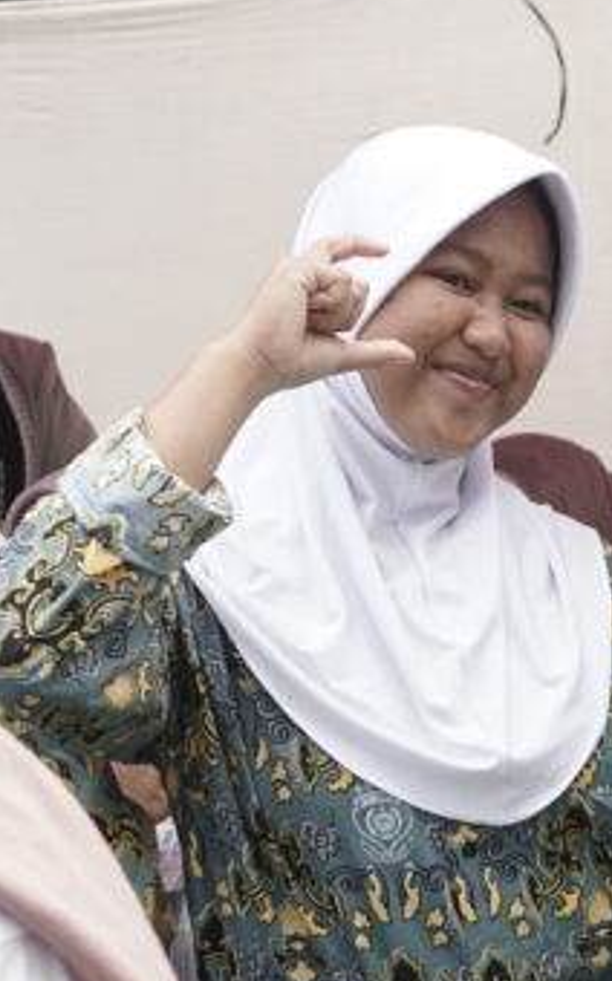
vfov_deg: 21.0
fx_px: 2646
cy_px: 462
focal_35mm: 99
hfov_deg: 12.5
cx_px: 918
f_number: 5
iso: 250
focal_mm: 29
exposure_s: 1/400
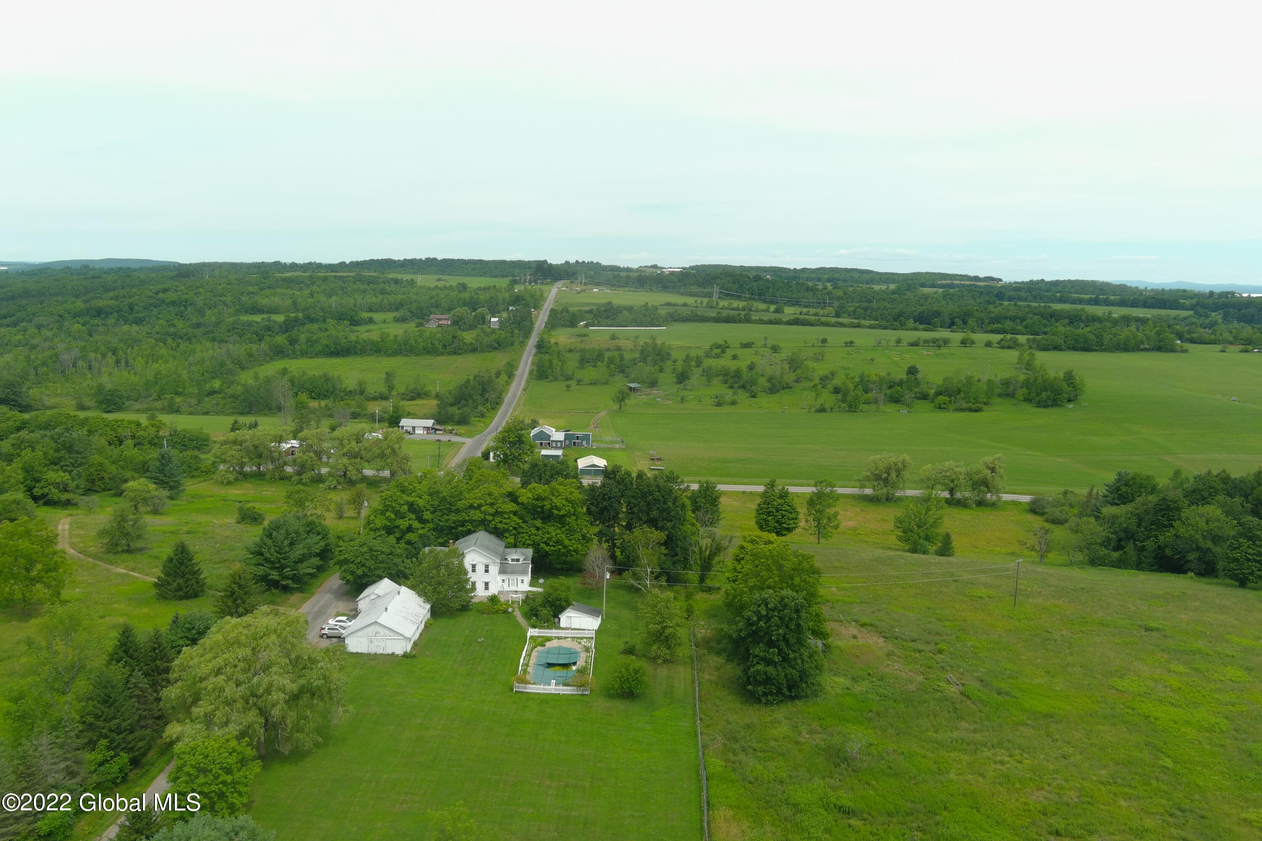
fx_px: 1017
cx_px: 631
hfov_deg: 63.7
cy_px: 420
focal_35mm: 29
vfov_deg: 45.0
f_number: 10
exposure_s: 1/320
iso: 400
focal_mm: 10.57
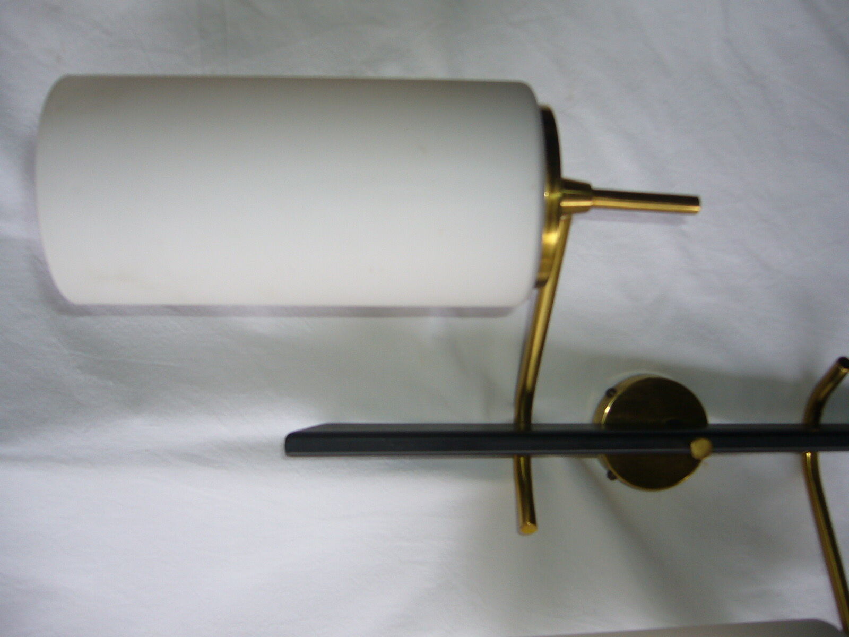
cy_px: 318
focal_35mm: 35
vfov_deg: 40.7
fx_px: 858
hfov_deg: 52.6
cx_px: 424
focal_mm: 5.8
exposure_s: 1/60
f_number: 2.8
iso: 80
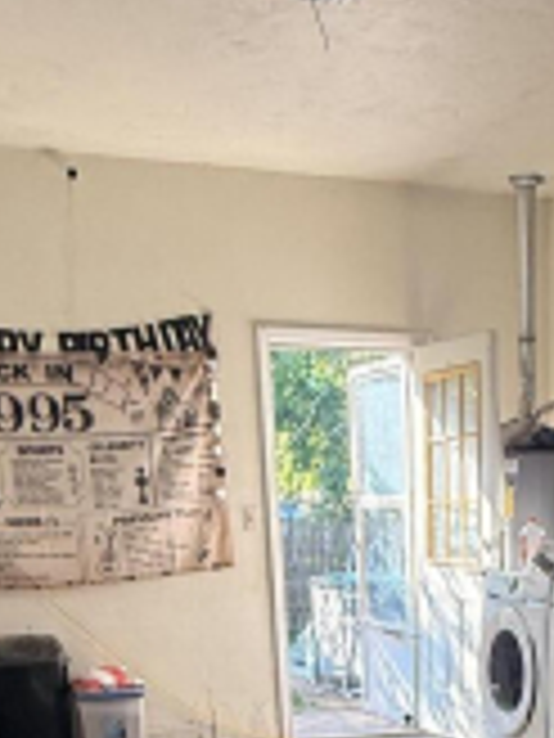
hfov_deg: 24.9
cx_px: 500
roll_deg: +1.8
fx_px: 1216
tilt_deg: -16.5
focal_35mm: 57
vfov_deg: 29.2
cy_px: 884
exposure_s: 1/120
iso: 160
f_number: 2.2
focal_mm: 2.22
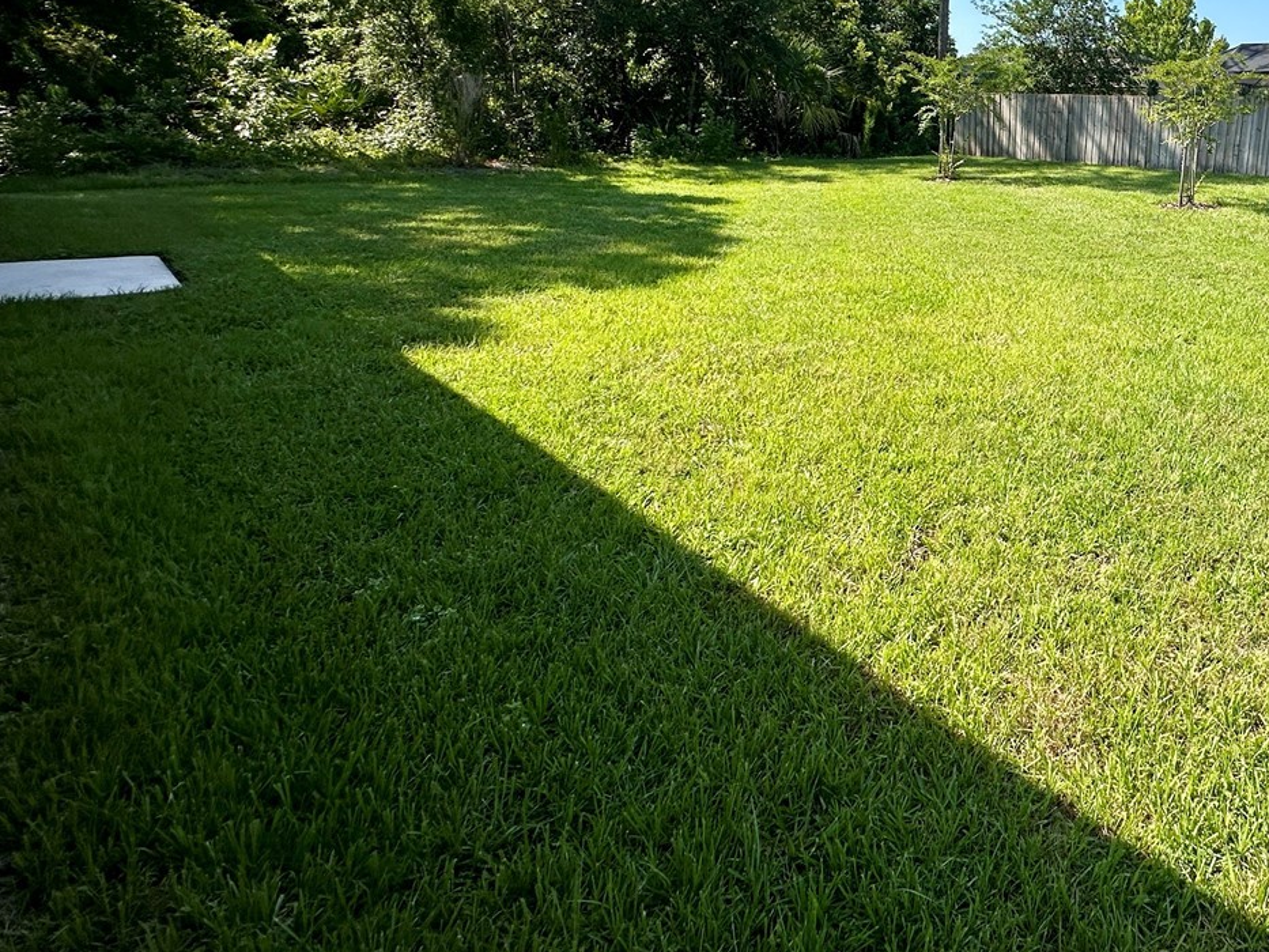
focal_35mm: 24
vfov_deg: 53.4
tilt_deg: -5.5
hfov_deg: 63.1
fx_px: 880
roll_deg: -2.6
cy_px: 201
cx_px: 1077
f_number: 2.2
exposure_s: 1/1247
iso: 40
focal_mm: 2.22
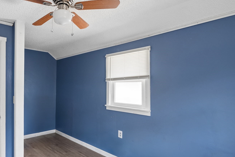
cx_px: 71
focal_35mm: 22
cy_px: 87
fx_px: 144
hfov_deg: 75.1
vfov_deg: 57.1
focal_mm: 14
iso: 400
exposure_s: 1/13
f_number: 8
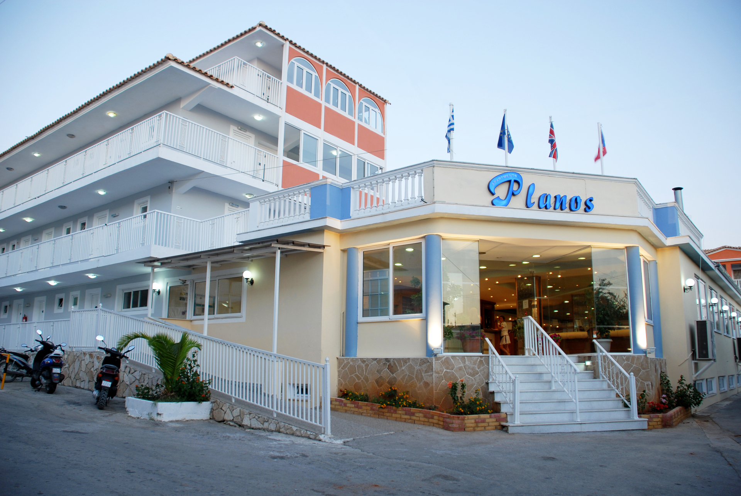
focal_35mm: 27
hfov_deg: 67.3
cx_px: 370
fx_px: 556
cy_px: 248
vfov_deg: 48.0
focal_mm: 18
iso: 100
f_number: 3.5
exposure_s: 1/20
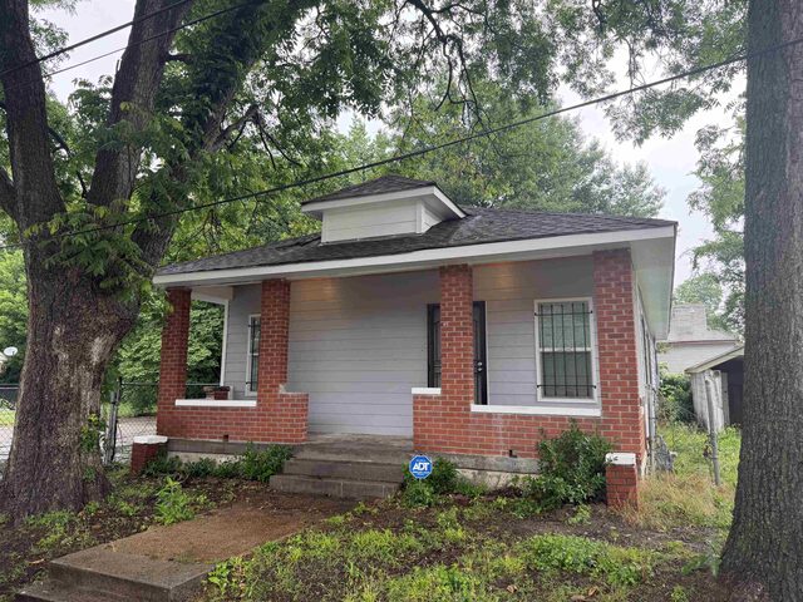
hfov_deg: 71.6
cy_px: 301
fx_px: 557
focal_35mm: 24
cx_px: 402
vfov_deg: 56.8
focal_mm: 6.76
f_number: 1.78
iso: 80
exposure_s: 1/180
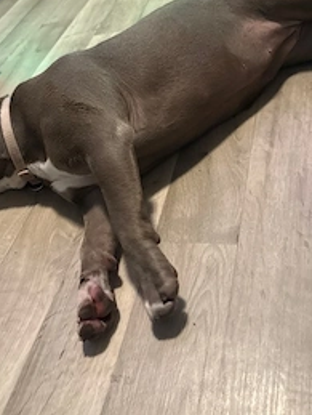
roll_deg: +19.7
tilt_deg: -36.0
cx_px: 118
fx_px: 444
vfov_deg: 49.9
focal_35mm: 37
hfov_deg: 38.5
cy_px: 175
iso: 640
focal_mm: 6.76
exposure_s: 1/50
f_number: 1.78
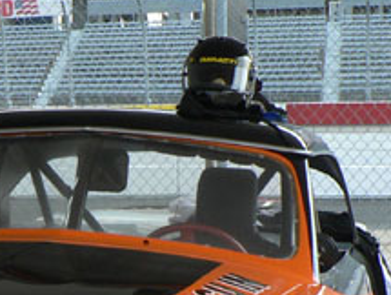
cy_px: 325
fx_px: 1324
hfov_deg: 16.5
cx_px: 13
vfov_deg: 12.5
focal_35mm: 117
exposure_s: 1/125
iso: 80
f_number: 4
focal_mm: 6
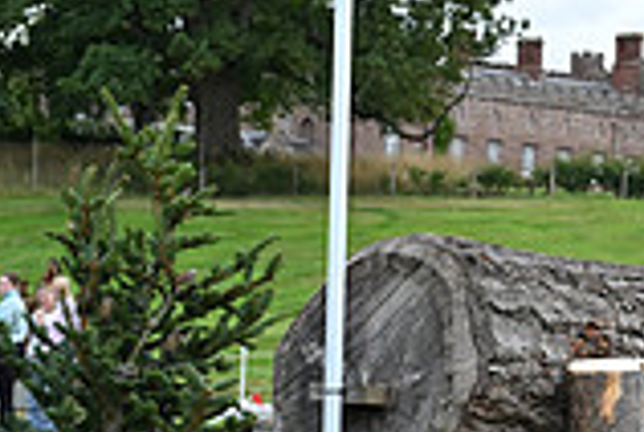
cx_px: 1141
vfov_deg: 7.5
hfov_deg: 10.6
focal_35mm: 183
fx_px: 3280
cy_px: 202
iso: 640
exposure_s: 1/1250
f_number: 5.6
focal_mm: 50
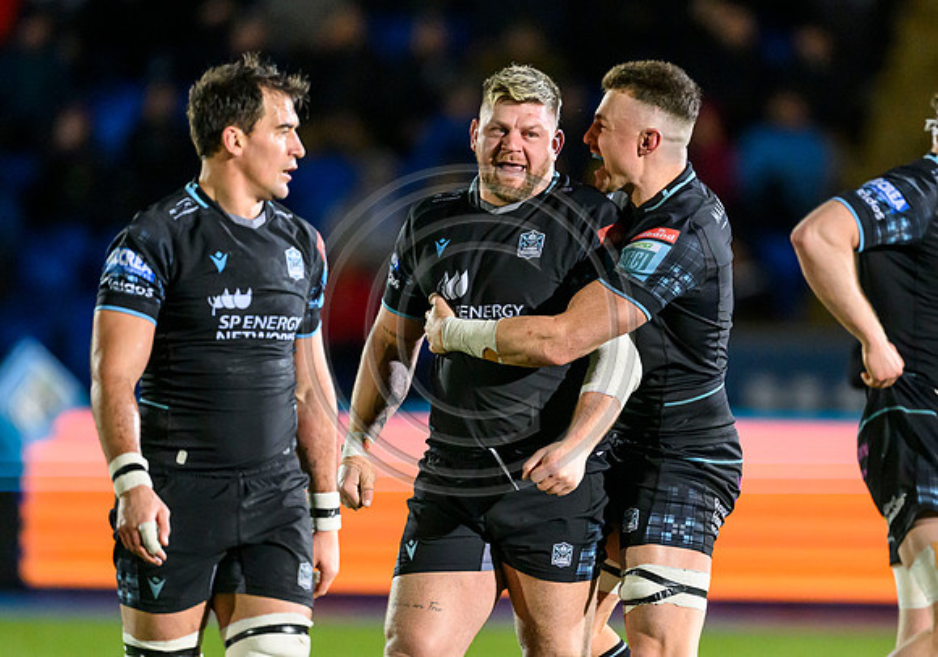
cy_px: 434
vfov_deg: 2.3
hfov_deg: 3.3
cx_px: 594
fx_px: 16295
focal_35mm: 616
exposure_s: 1/800
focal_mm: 400
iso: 8000
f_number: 2.8
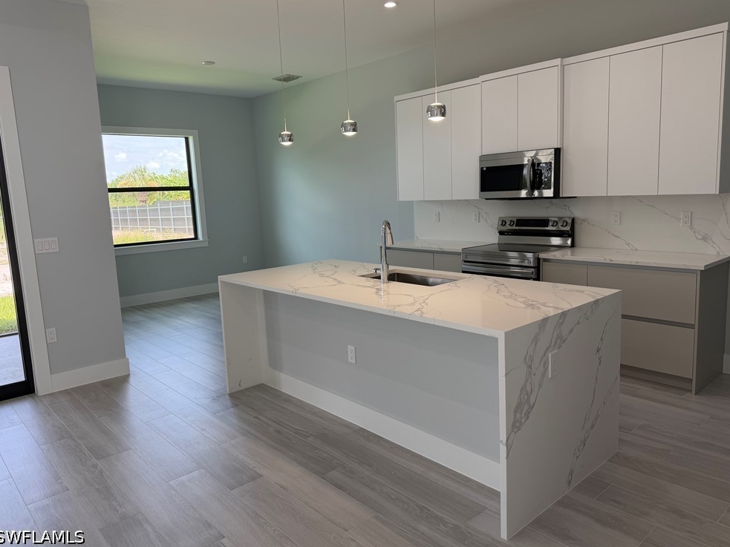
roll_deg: +3.1
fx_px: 527
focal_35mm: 25
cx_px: 371
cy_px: 264
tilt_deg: -8.4
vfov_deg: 54.9
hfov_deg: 69.4
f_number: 1.78
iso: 80
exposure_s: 1/240
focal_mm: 6.76
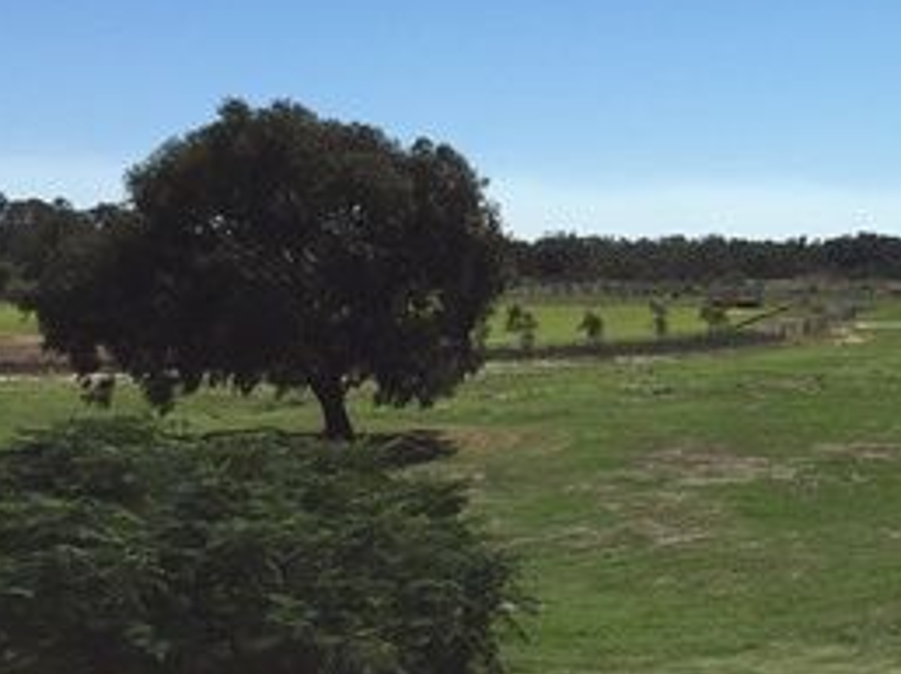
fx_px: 1872
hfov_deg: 25.2
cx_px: 988
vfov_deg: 20.4
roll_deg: -0.3
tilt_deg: -1.0
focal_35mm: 72
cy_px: 290
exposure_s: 1/3300
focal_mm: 4.15
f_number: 2.2
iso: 32
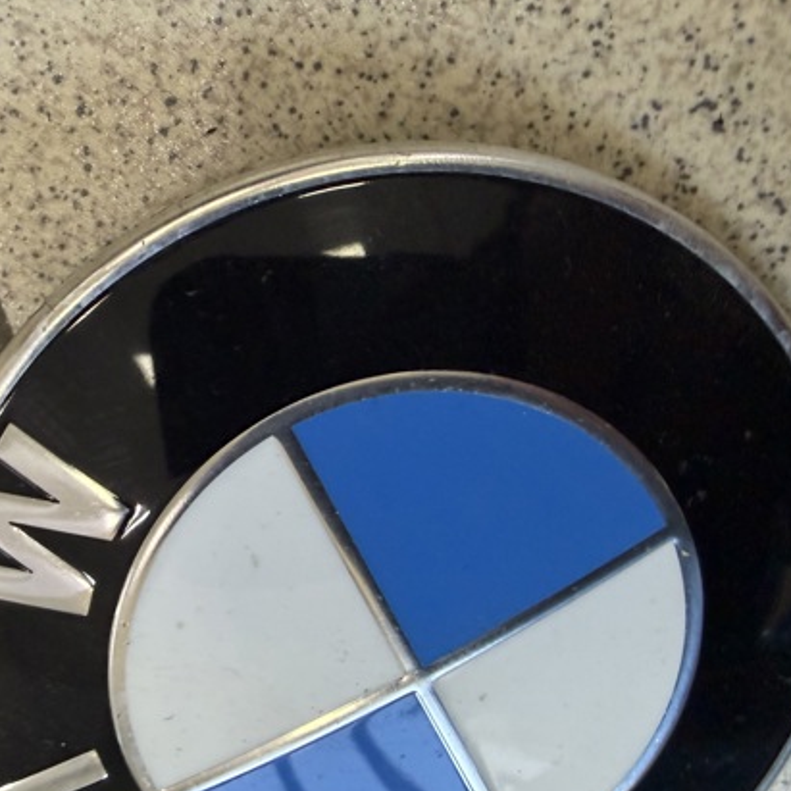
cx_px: 293
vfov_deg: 49.7
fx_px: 853
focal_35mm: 33
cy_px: 413
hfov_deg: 49.2
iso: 320
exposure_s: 1/100
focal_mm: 2.22
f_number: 2.2
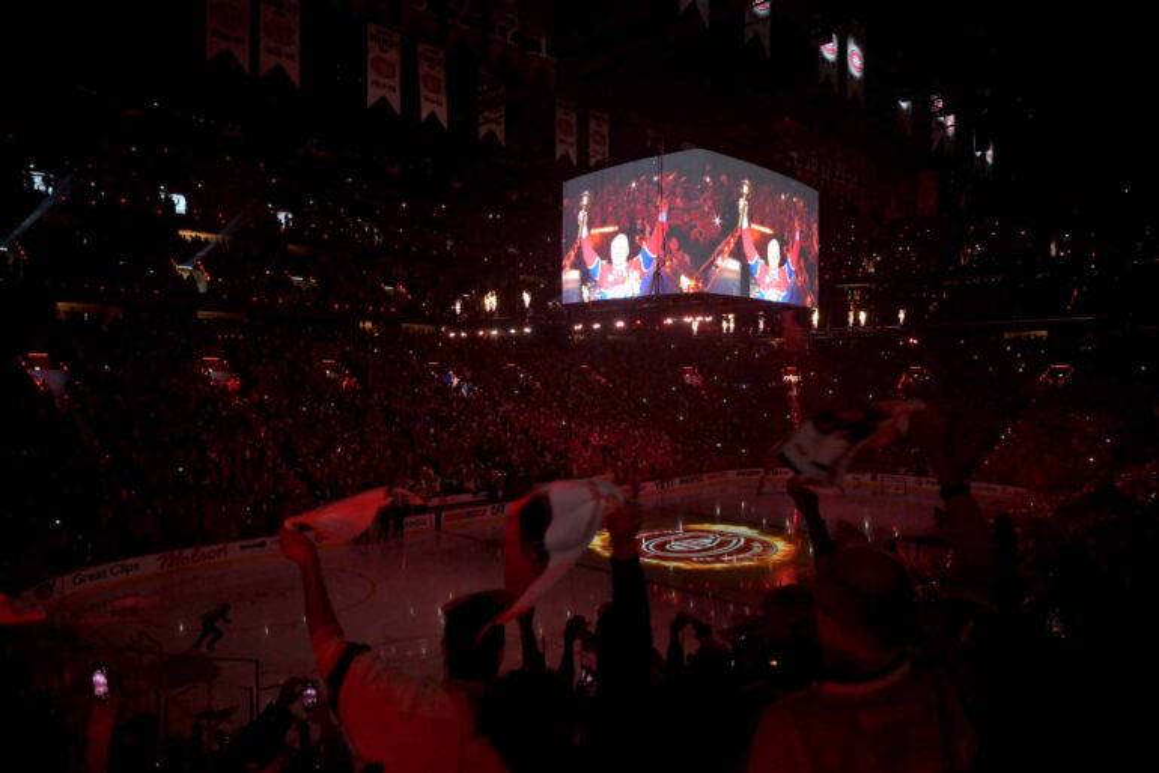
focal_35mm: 24
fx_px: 773
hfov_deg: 73.7
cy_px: 386
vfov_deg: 53.2
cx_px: 580
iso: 3200
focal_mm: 24
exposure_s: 1/320
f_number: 4
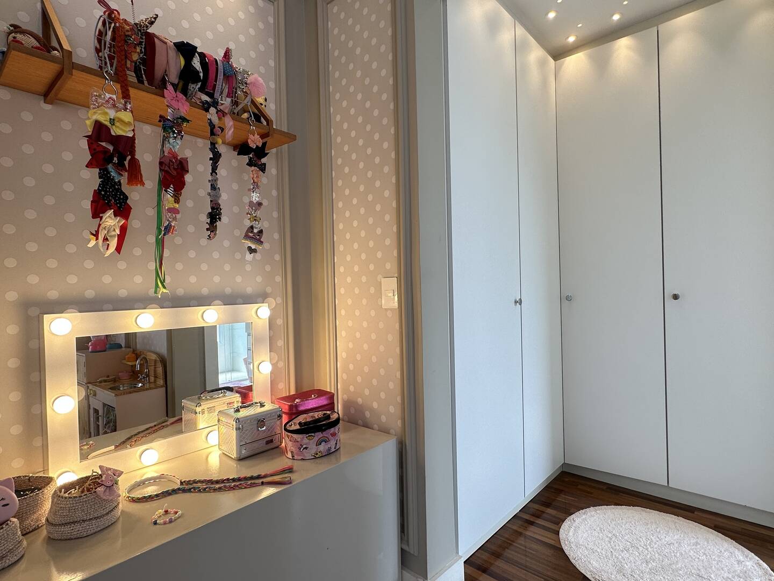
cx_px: 387
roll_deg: +0.8
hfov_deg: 102.1
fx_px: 313
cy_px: 290
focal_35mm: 14
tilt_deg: -0.8
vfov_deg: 85.7
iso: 40
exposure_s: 1/121
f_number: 2.2
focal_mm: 2.22
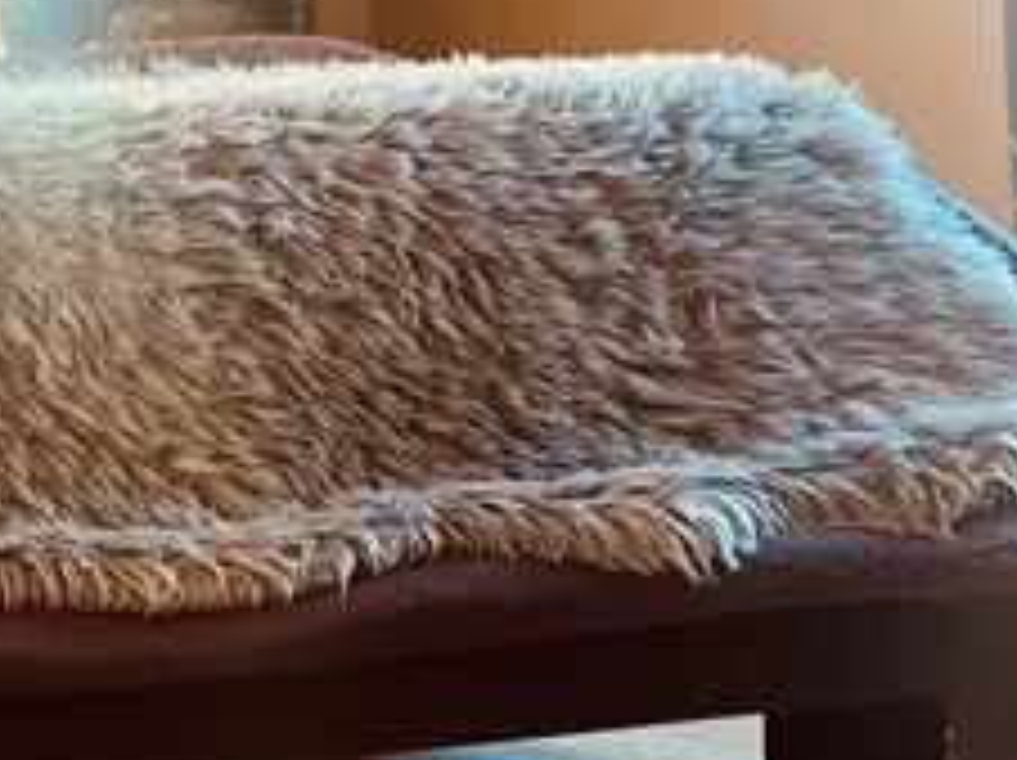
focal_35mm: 118
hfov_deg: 15.1
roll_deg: +2.0
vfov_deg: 12.5
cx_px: -648
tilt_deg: -3.3
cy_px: 252
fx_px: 3463
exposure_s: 1/60
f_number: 1.6
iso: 160
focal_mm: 5.1
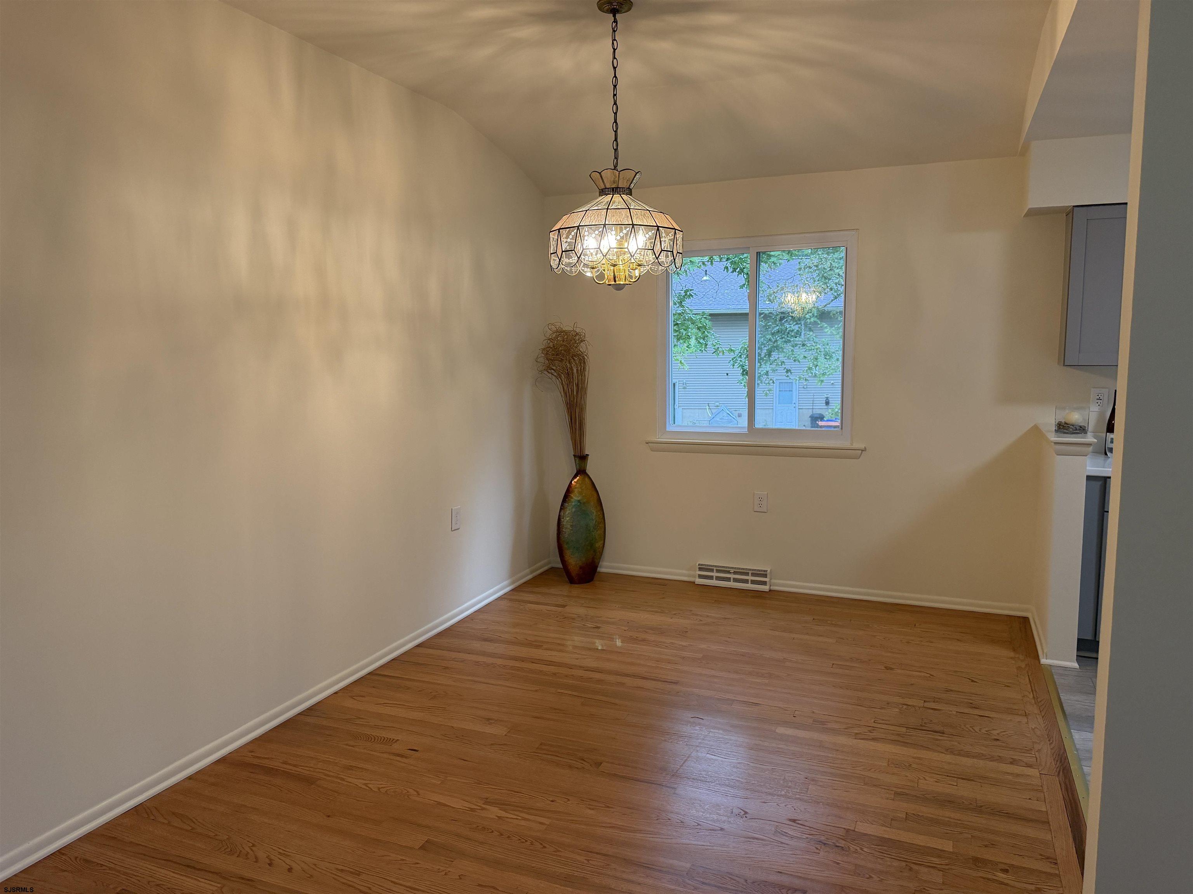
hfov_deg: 71.6
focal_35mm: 24
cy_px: 447
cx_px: 596
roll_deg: -1.1
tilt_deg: -5.2
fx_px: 827
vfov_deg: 56.8
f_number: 1.78
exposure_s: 1/120
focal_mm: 6.76
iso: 200
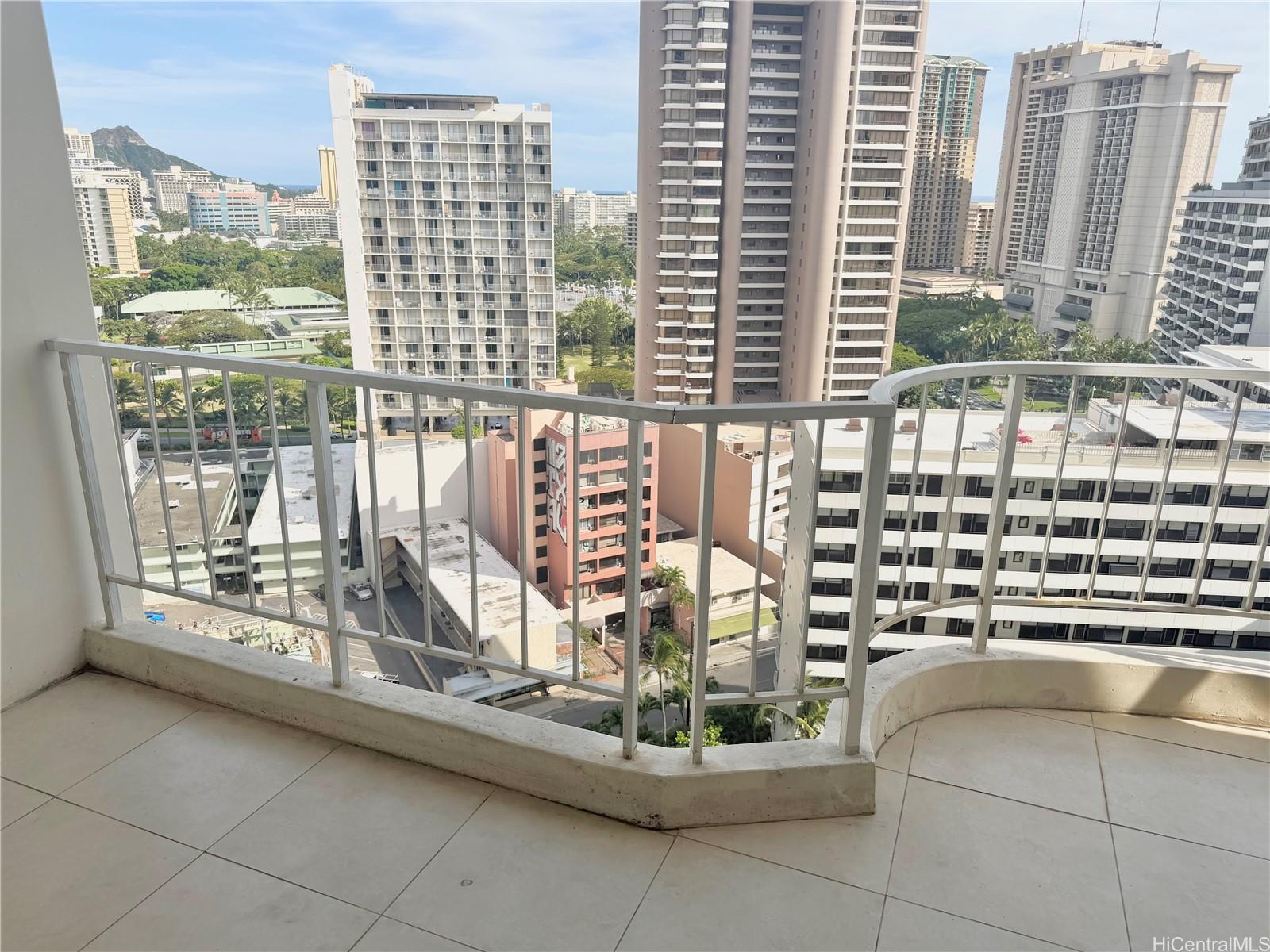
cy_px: 476
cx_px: 635
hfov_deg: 71.6
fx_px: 881
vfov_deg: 56.8
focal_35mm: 24
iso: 80
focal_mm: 6.76
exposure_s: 1/3953
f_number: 1.78
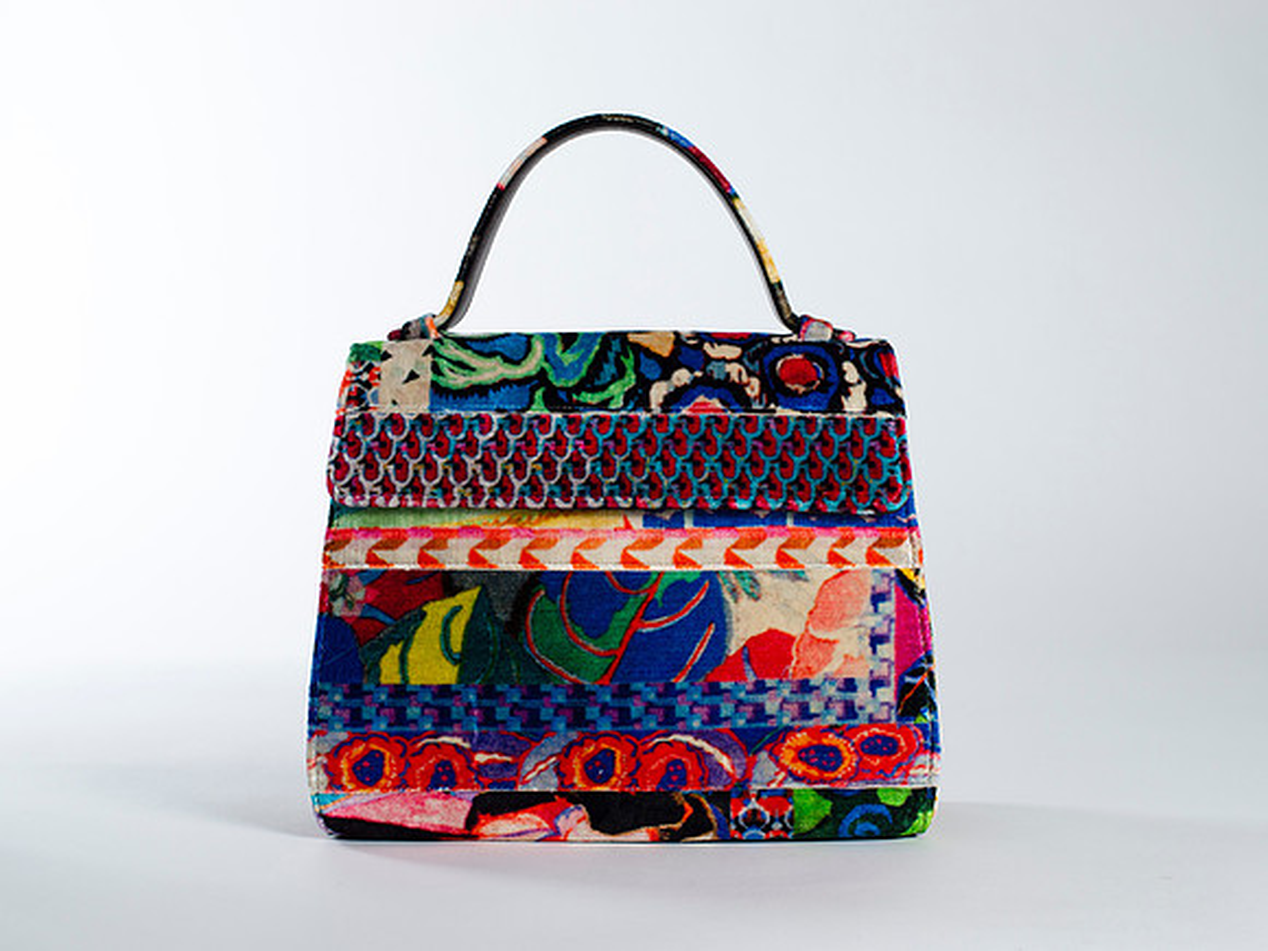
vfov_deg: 26.9
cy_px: 476
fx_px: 1992
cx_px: 634
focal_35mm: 54
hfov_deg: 35.3
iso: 200
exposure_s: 1/200
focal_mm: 50
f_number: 8
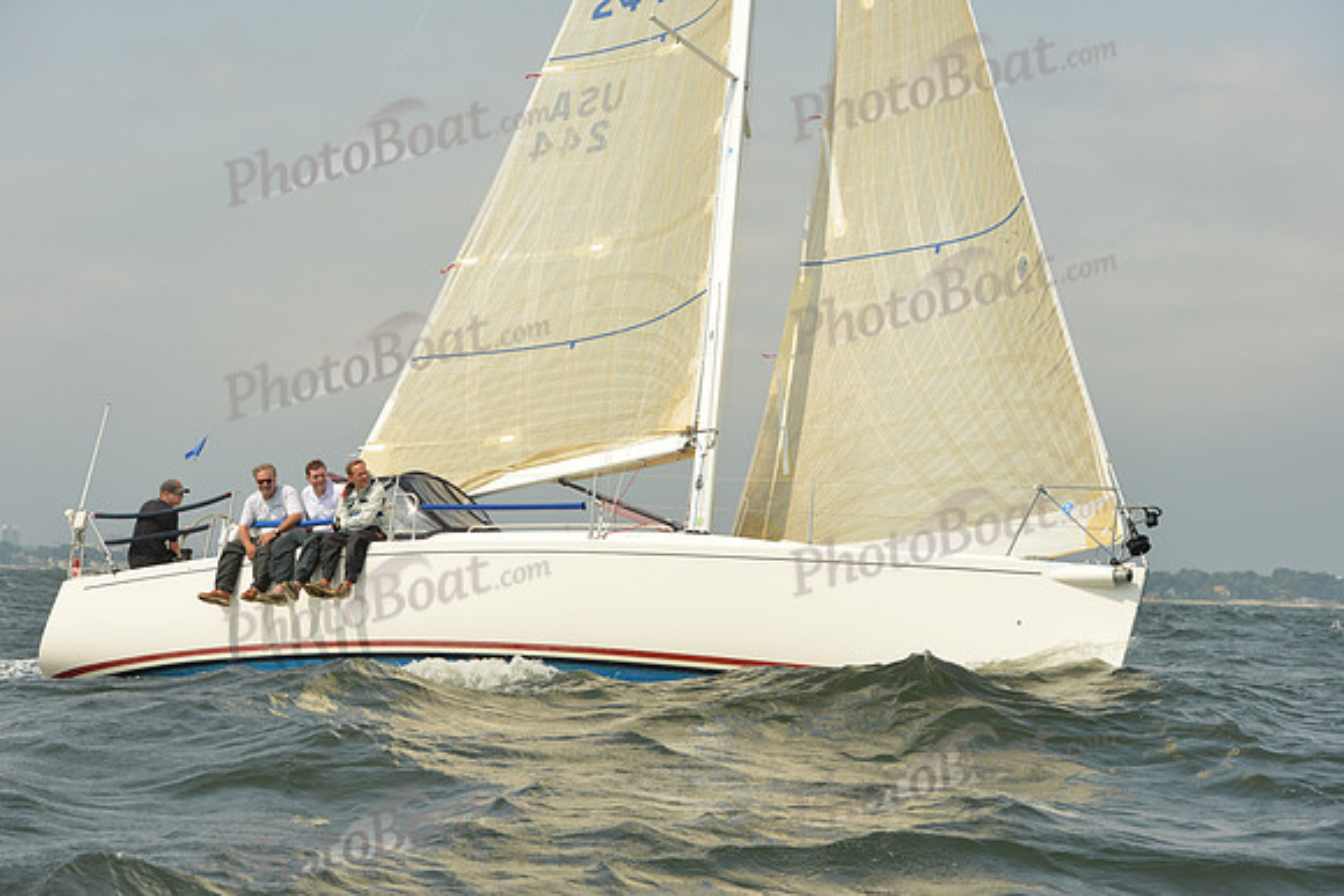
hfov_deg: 28.8
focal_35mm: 70
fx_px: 2614
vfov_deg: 19.5
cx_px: 672
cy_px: 448
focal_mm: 70
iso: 320
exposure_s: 1/1250
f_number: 9
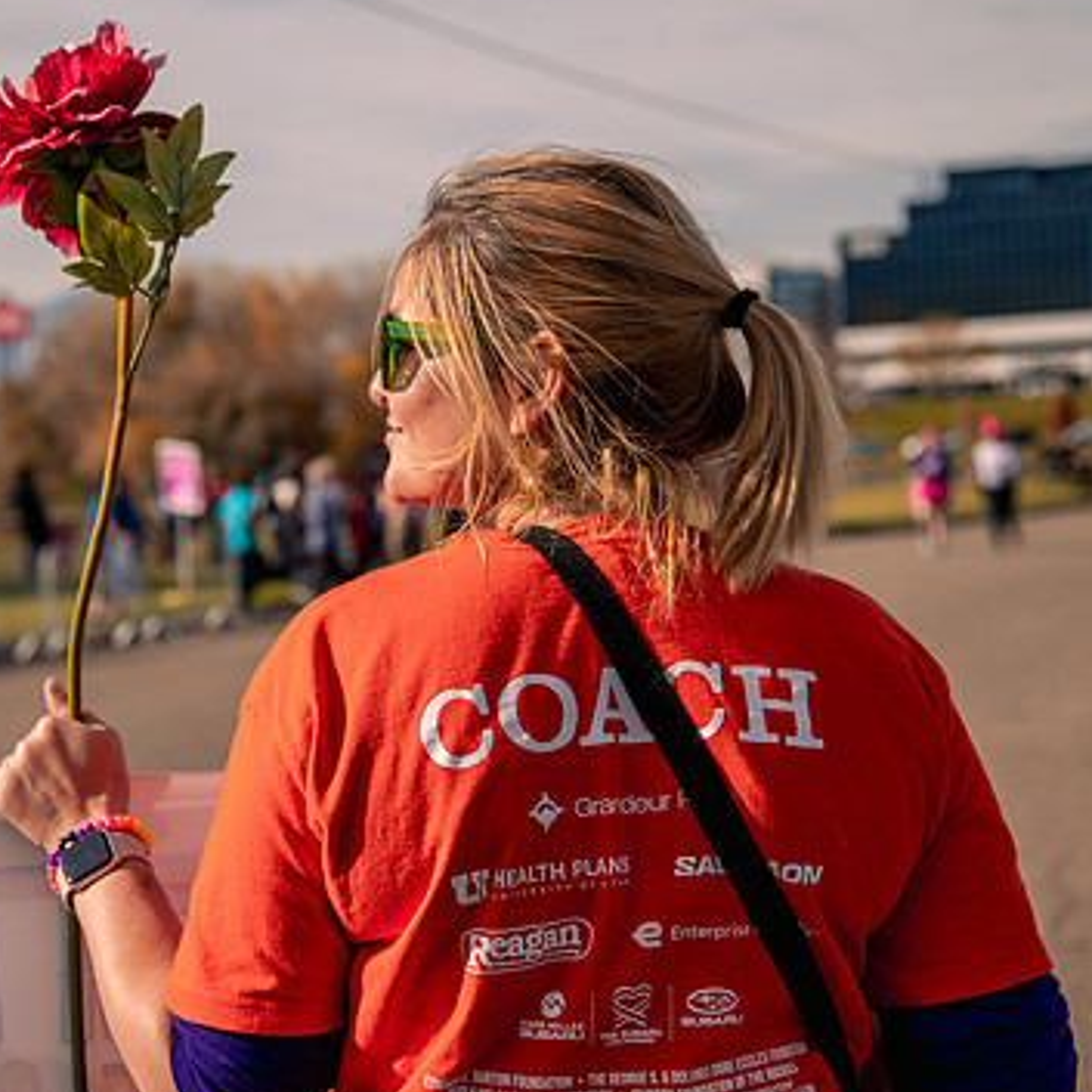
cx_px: 384
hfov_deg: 18.8
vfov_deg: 18.9
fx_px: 3284
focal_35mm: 92
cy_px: 548
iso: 200
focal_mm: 66
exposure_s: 1/1600
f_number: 5
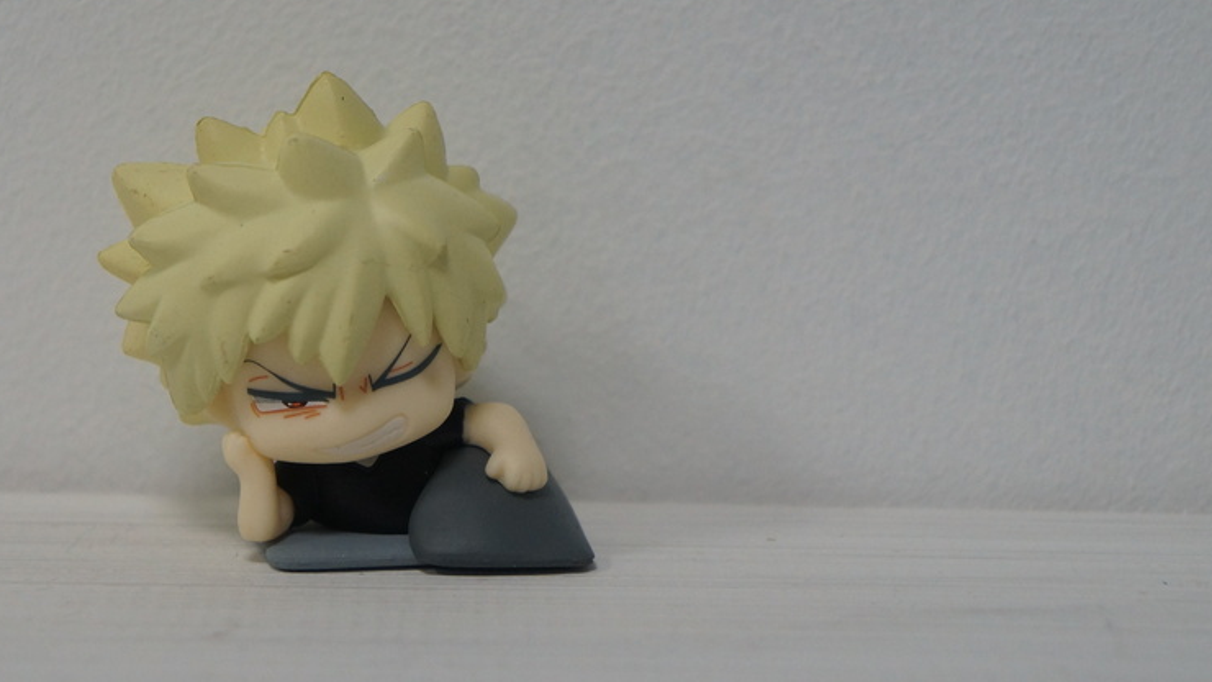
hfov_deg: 18.3
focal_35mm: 117
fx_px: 3750
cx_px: 431
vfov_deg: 10.4
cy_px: 349
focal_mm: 55
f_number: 5.6
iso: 1250
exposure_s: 1/100
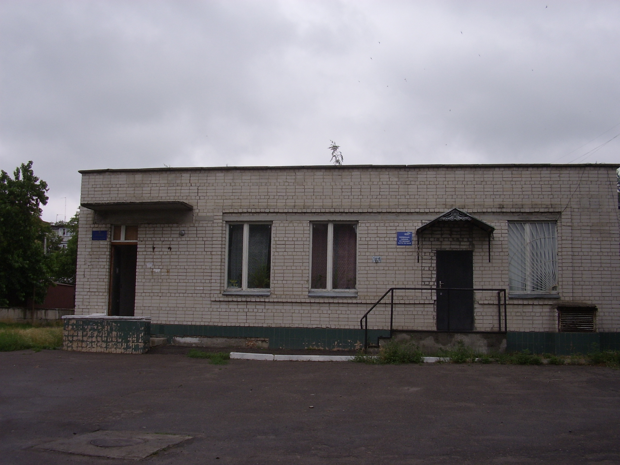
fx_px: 537
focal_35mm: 30
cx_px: 310
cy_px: 232
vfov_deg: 46.8
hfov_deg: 60.0
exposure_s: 1/917
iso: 71
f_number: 4.1
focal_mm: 5.8
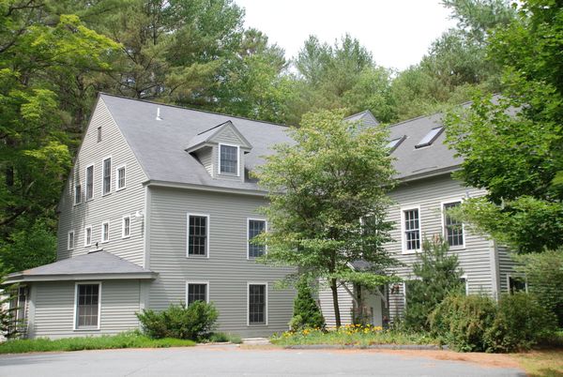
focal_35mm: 46
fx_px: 728
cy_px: 188
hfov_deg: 42.3
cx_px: 282
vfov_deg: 29.0
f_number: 7.1
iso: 100
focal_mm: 31
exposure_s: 1/200
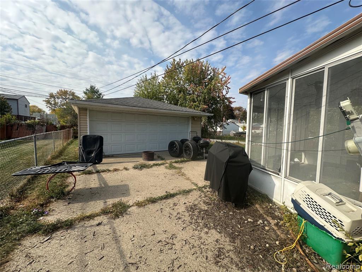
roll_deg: -0.7
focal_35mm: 14
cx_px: 181
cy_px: 136
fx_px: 146
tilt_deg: -3.7
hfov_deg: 102.1
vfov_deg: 85.7
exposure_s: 1/1082
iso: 40
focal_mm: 2.22
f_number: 2.2
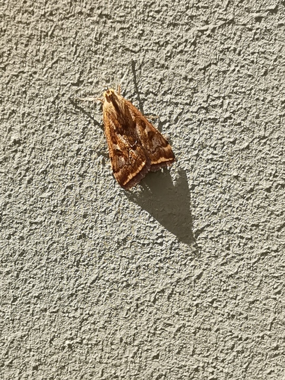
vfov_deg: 25.0
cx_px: 142
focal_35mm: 78
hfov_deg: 18.9
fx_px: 856
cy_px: 190
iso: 50
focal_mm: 2.26
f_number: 2.2
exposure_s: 1/430
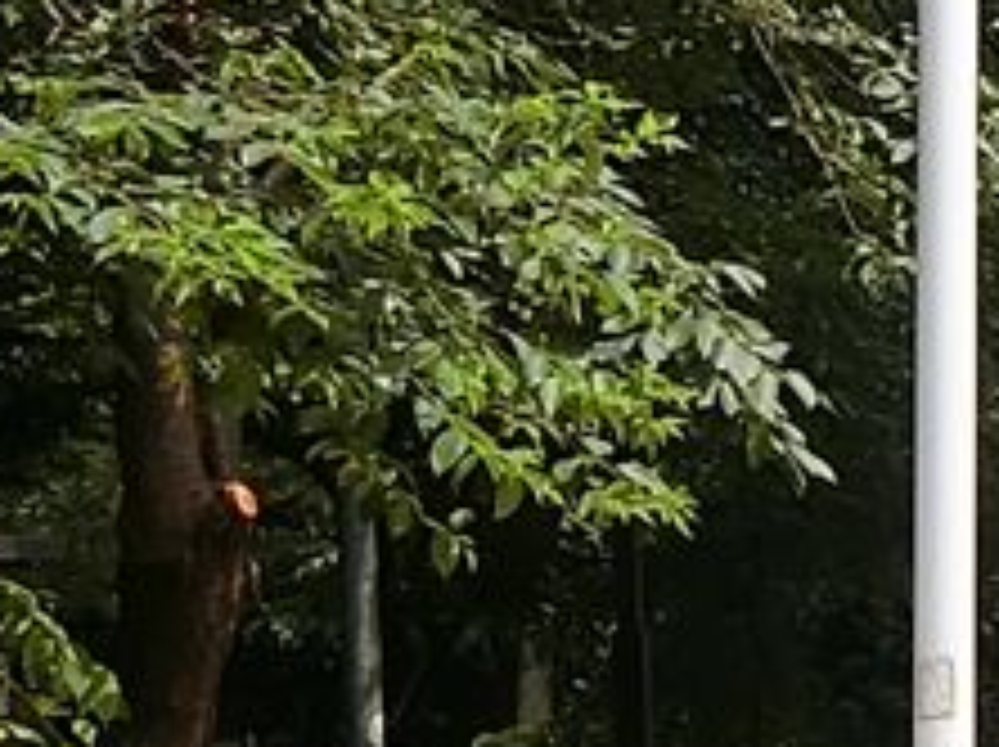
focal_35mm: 137
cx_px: 1012
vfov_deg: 10.8
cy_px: 418
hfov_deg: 14.2
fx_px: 3949
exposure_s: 1/200
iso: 80
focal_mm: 4.06
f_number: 6.9
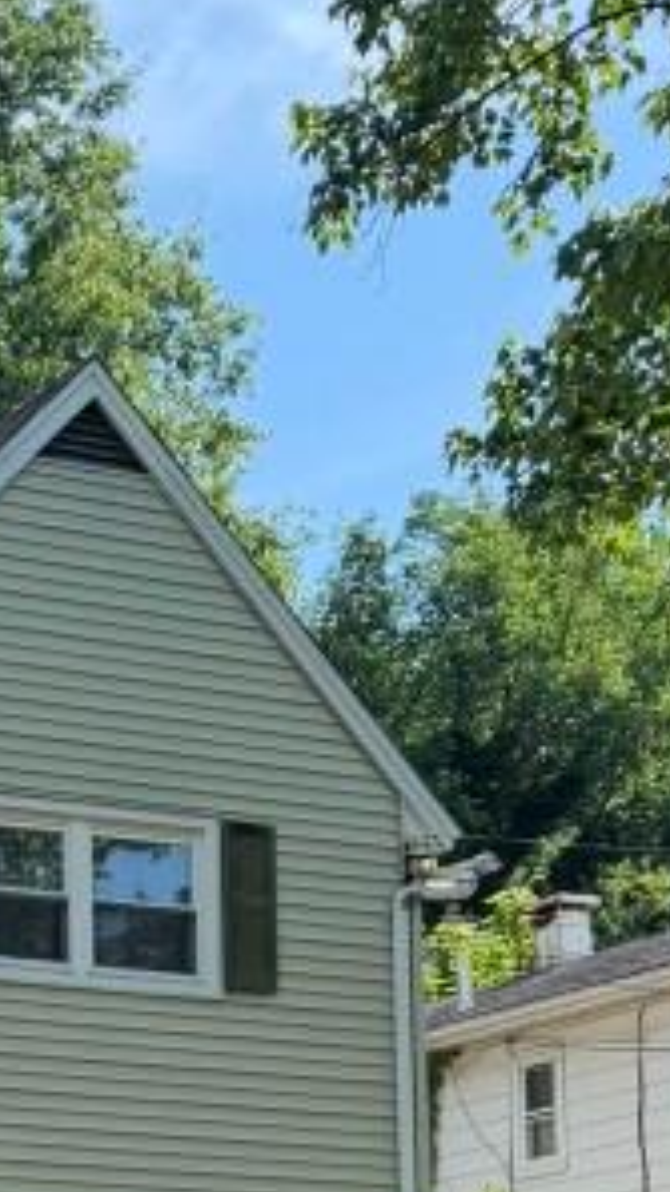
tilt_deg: +7.2
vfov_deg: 22.1
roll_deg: +0.8
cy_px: 1373
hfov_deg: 12.3
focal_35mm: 90
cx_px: -558
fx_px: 2843
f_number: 1.78
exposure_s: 1/2370
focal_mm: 6.76
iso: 100
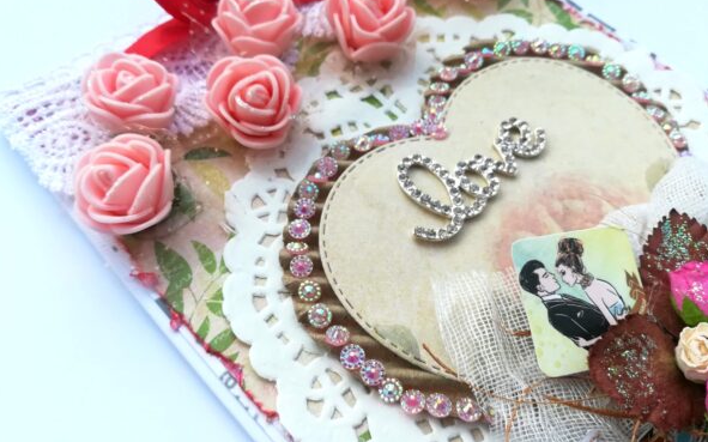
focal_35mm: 28
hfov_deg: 66.5
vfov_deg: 44.4
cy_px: 196
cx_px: 355
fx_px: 540
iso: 50
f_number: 2.2
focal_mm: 3.83
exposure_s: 1/139
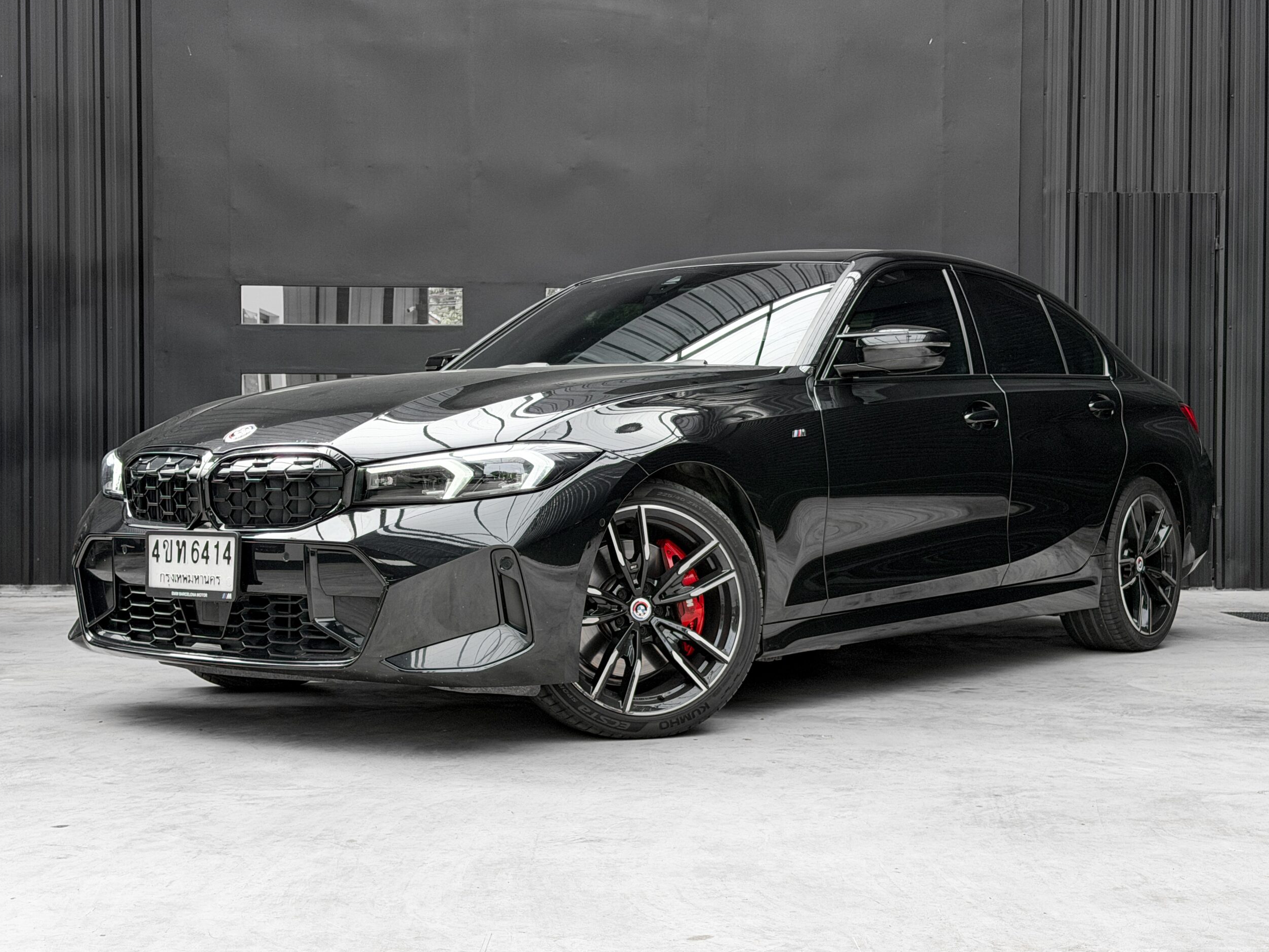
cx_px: 624
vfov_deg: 29.7
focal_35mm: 49
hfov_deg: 38.9
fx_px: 1796
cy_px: 470
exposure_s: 1/1000
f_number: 1.8
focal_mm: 6.76
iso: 100
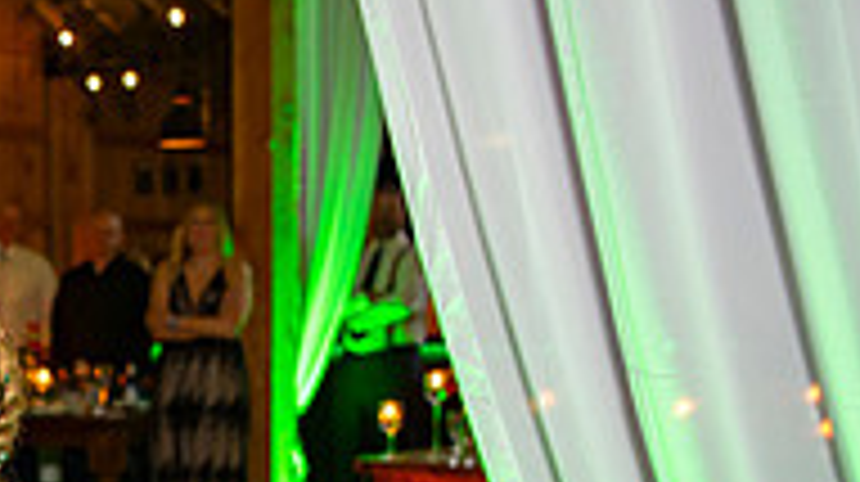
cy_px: 410
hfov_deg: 24.5
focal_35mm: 78
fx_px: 1777
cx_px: -189
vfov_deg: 15.3
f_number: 2.8
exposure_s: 1/60
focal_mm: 24
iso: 800
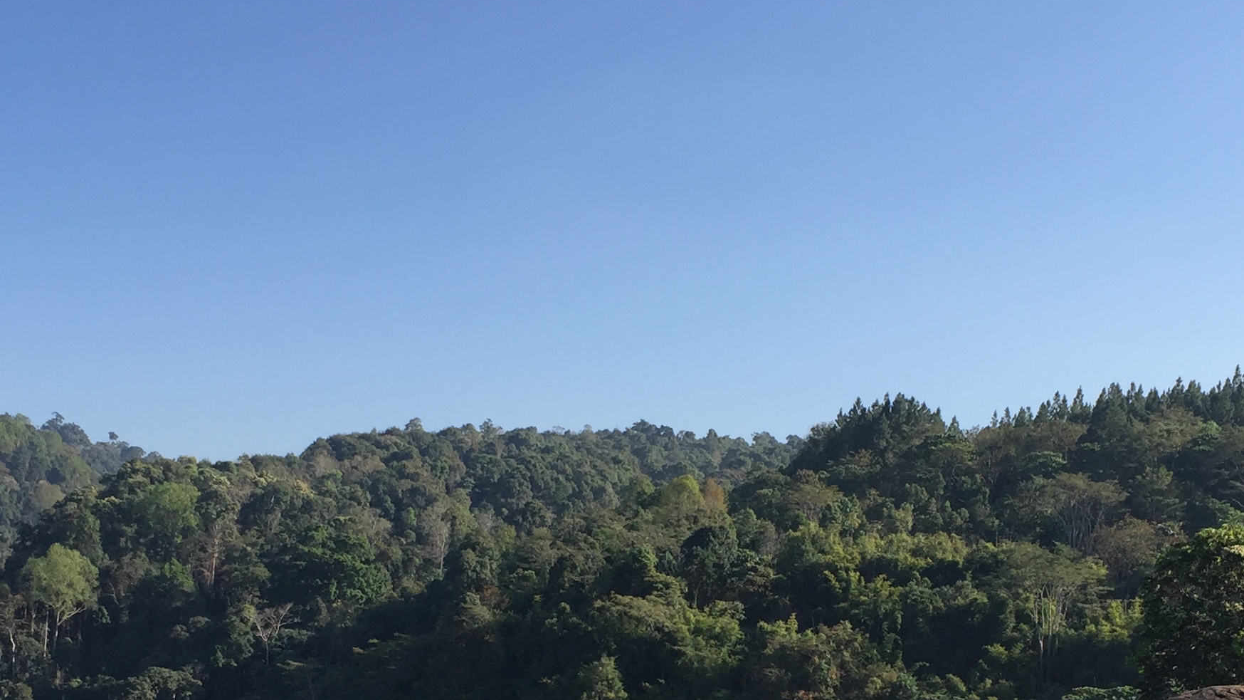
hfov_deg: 35.4
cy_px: 627
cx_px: 689
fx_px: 1946
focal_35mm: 59
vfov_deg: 20.0
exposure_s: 1/1276
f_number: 2.2
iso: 32
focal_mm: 4.15
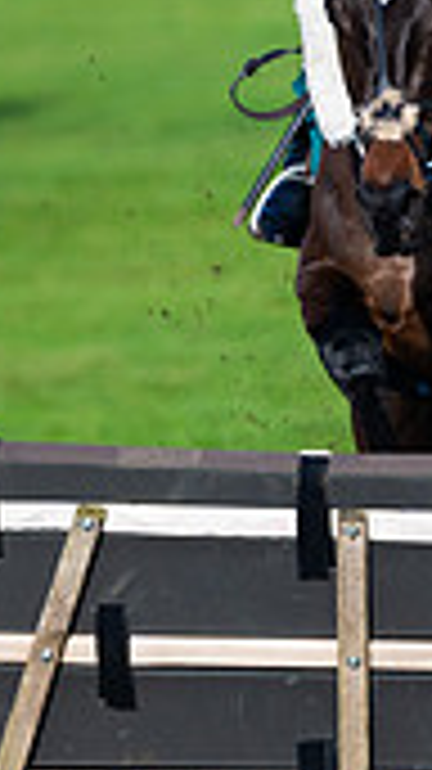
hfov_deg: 1.4
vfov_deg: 2.5
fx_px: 17743
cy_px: 116
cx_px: 1155
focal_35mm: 870
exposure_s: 1/4000
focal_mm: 185
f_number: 3.5
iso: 320
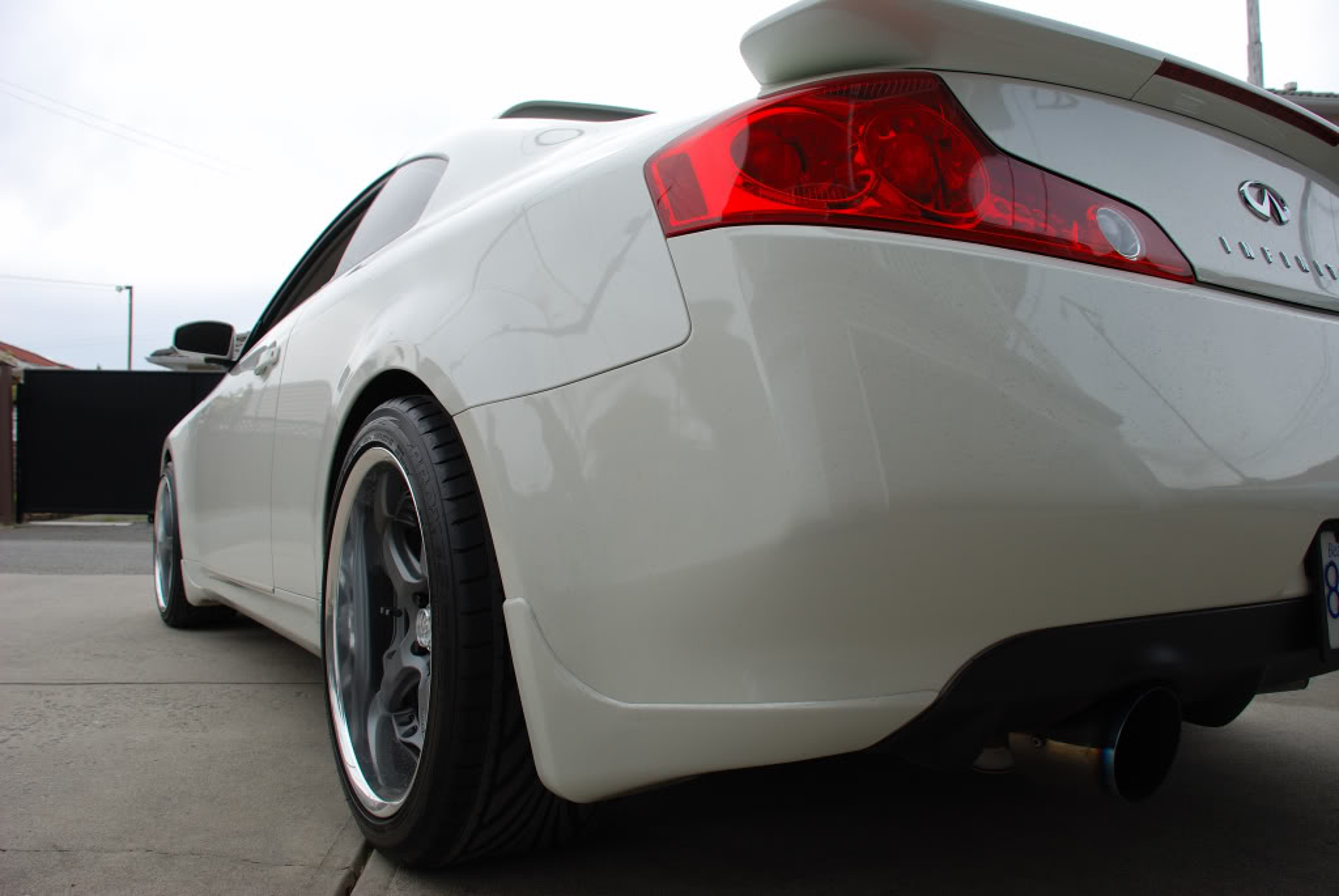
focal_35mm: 27
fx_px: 1005
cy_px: 448
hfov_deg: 67.3
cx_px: 670
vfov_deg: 48.0
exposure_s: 1/160
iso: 100
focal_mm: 18
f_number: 6.3
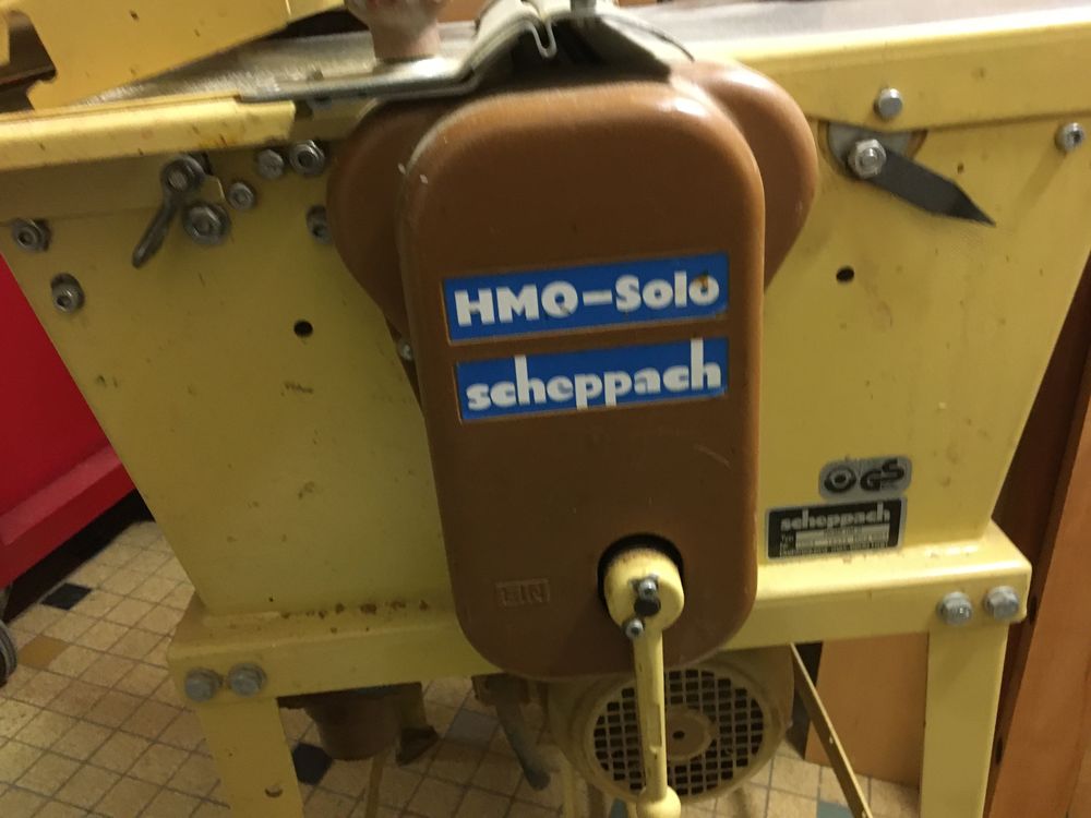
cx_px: 546
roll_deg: -1.5
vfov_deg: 48.2
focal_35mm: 29
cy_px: 409
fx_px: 914
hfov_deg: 61.7
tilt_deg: -29.0
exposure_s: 1/25
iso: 250
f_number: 2.2
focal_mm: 4.15
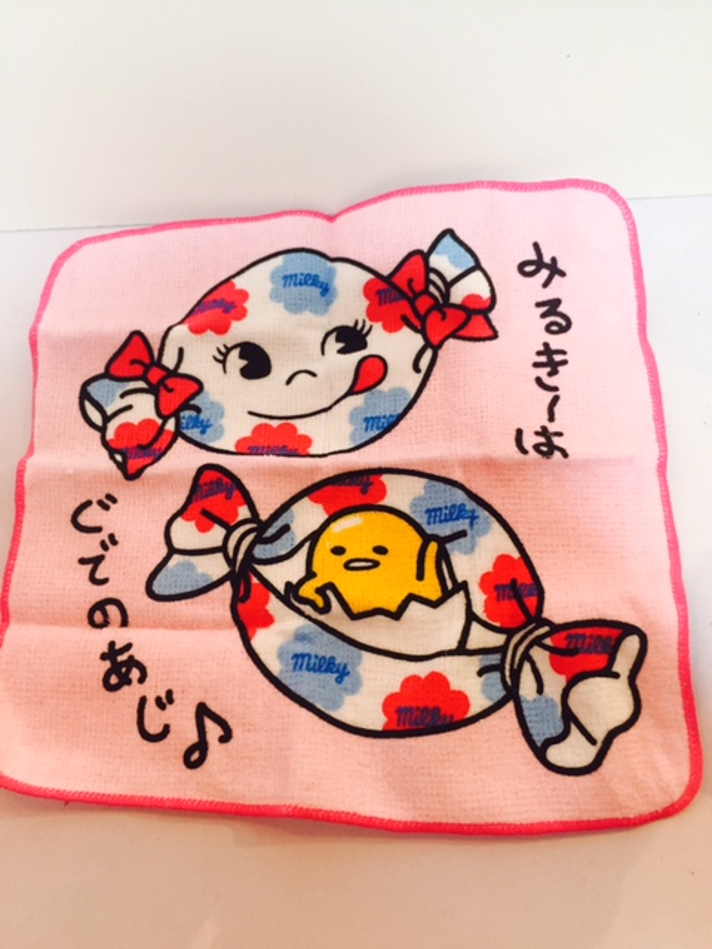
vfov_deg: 61.7
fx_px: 795
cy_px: 474
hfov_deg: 48.2
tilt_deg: -66.1
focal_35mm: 29
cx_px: 356
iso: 160
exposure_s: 1/33
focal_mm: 4.15
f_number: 2.2
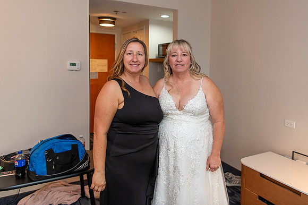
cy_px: 79
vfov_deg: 43.9
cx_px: 179
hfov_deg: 62.4
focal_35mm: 30
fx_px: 252
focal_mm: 24
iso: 1250
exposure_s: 1/160
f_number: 2.8
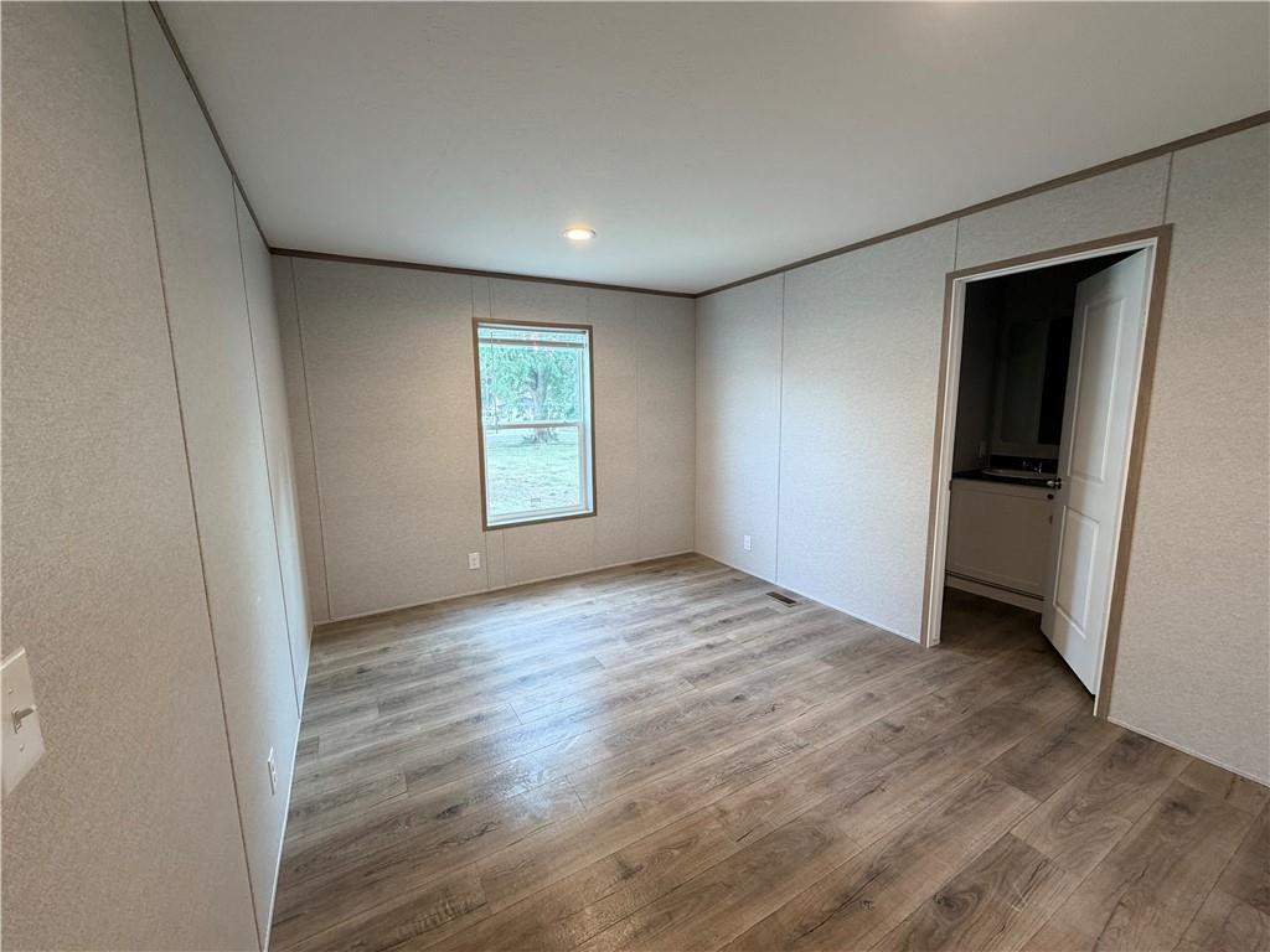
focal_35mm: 14
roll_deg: +1.3
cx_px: 635
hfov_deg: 102.1
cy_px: 476
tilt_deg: -7.5
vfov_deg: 85.7
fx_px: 514
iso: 200
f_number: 2.2
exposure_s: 1/60
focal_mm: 2.22
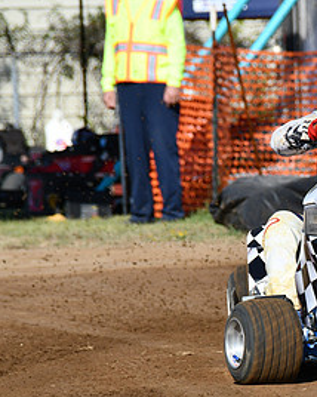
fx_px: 7514
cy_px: 273
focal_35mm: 640
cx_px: 320
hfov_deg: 2.4
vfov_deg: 3.0
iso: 160
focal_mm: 210
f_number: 8
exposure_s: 1/500
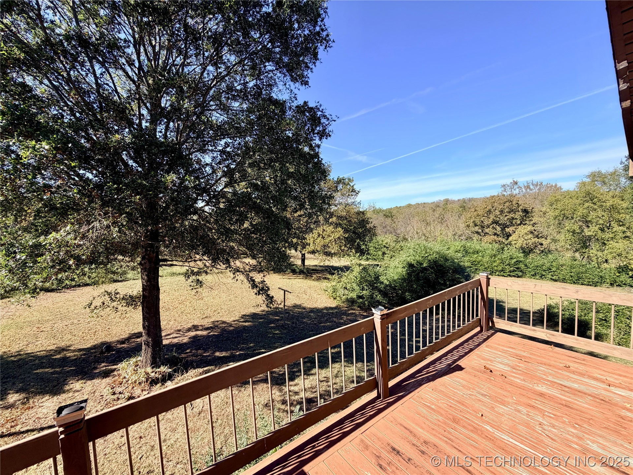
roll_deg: +2.9
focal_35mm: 14
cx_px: 316
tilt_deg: -3.2
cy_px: 238
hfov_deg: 102.1
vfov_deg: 85.7
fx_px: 256
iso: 40
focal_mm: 2.22
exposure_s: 1/694
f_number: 2.2
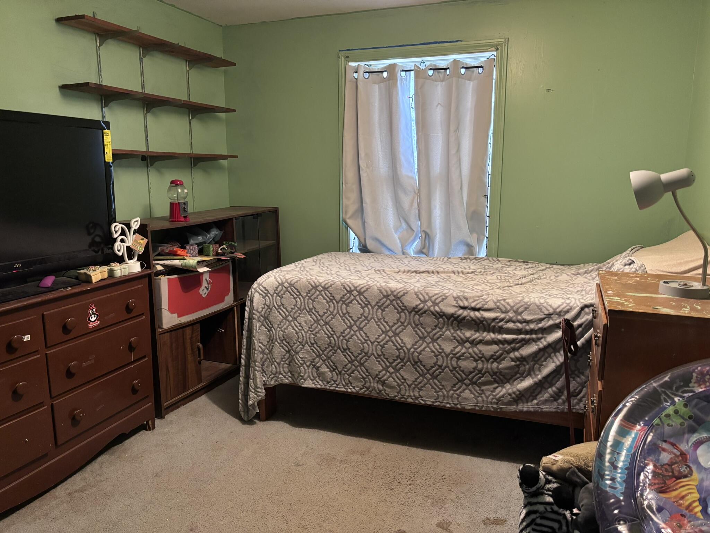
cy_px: 266
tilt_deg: -10.3
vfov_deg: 53.1
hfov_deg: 67.3
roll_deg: -0.9
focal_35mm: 26
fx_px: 533
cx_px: 355
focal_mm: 5.96
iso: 640
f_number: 1.6
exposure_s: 1/40
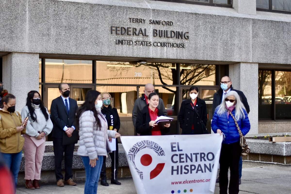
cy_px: 97
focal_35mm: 75
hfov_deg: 27.0
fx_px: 606
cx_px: 146
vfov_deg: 18.2
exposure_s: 1/3200
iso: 400
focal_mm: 50
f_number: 1.8
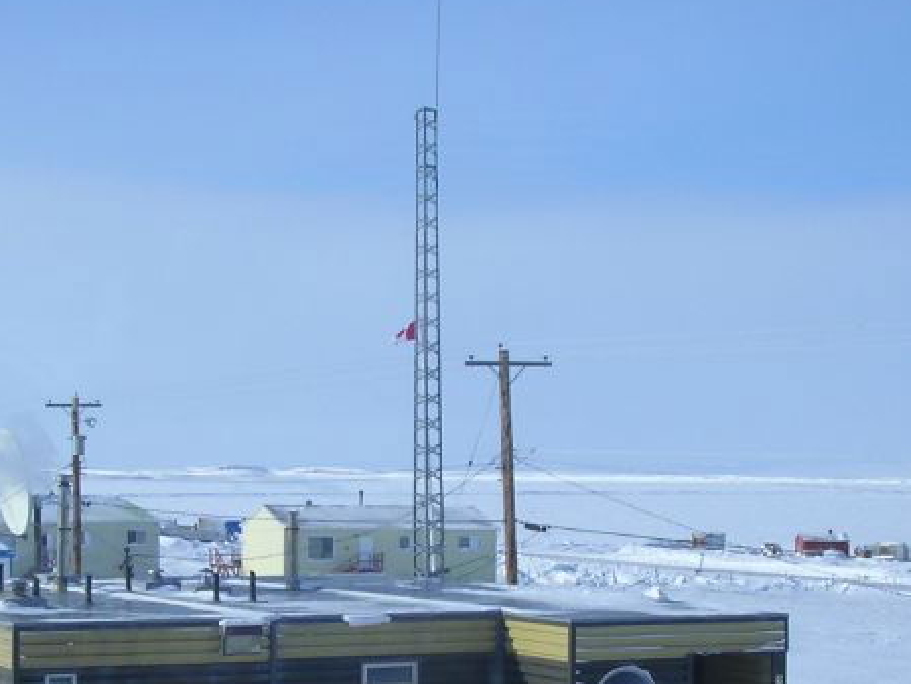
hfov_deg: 23.7
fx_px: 2159
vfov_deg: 17.8
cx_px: 317
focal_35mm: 82
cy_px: 550
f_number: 6.1
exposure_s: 1/441
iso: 100
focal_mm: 7.1
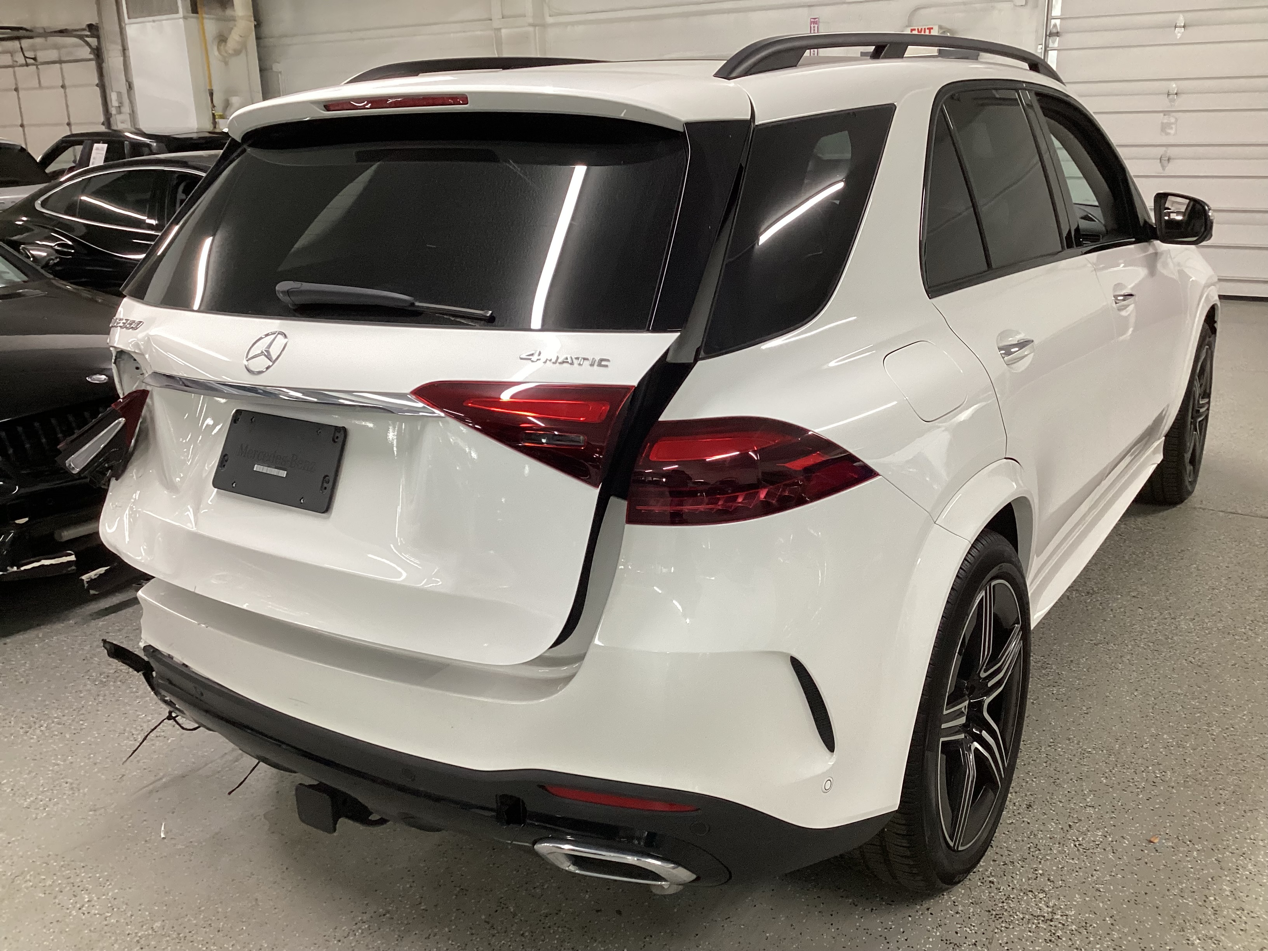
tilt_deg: -18.6
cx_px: 634
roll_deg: +0.7
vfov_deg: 45.4
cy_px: 476
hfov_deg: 58.4
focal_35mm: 31
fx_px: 1136
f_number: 2.4
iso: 125
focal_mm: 3.3
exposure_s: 1/60
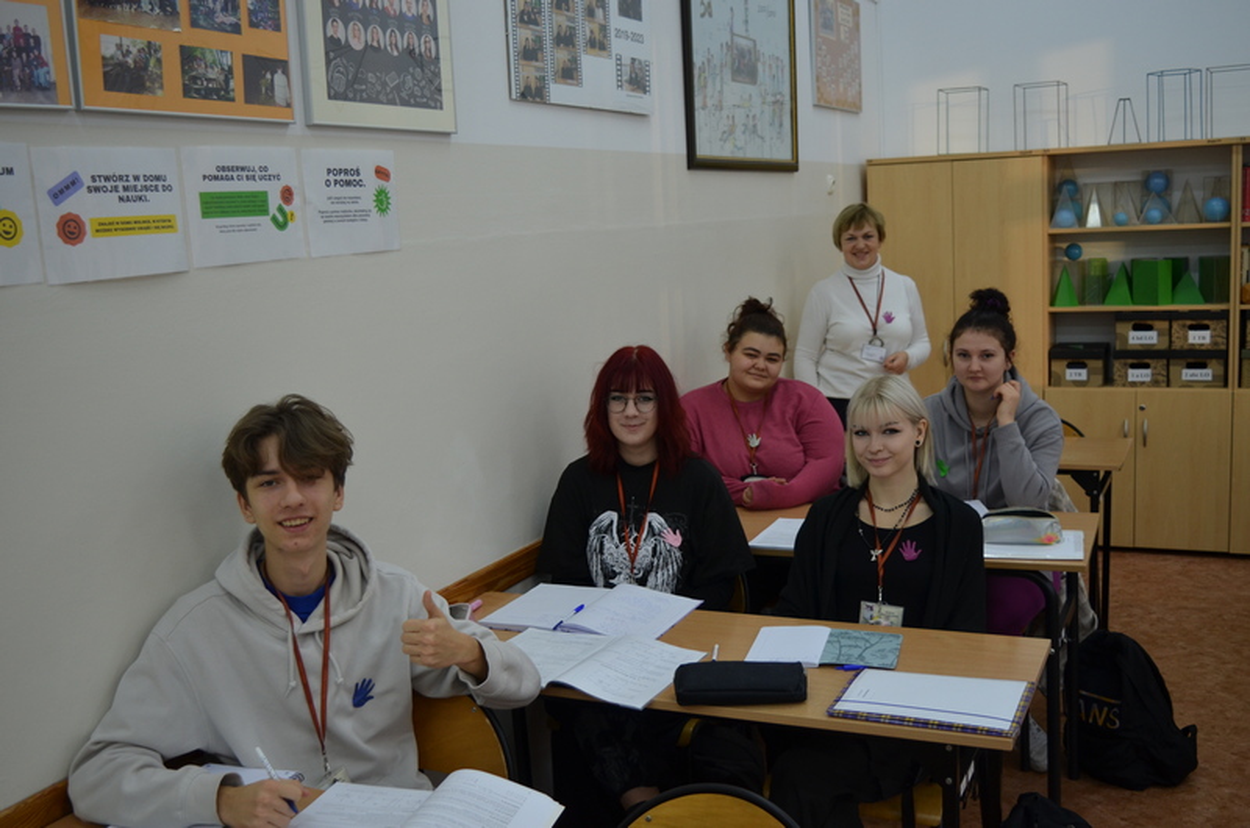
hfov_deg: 53.2
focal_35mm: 36
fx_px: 1248
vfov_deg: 36.7
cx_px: 625
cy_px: 414
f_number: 4.5
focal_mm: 24
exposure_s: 1/80
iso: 400
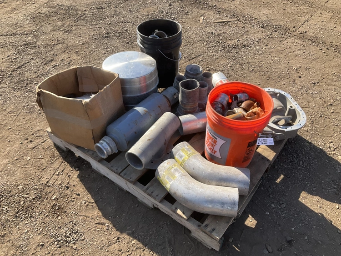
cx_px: 170
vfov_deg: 48.3
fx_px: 286
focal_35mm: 29
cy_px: 128
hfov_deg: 61.6
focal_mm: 3
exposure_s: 1/719
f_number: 1.8
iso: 25
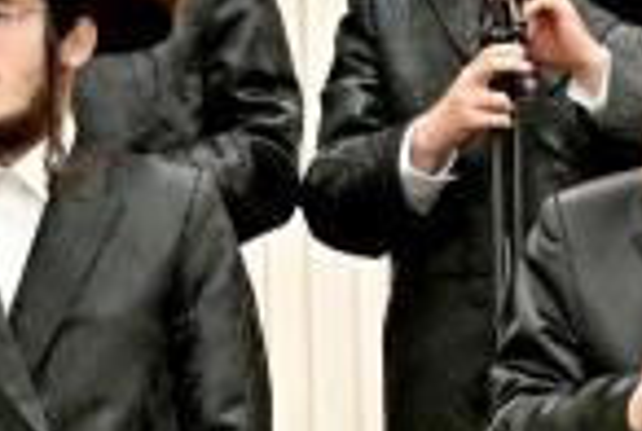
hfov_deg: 7.7
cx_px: 202
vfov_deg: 5.2
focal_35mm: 266
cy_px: 121
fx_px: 4753
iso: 1600
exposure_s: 1/250
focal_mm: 38
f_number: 4
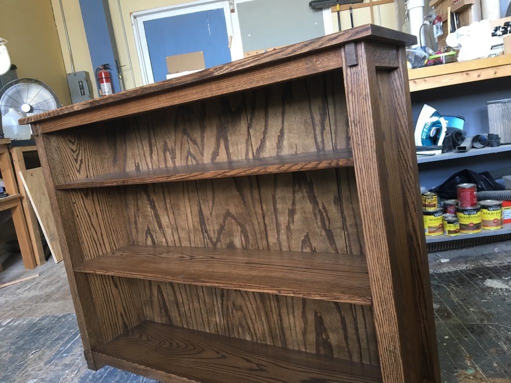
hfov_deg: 61.7
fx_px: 428
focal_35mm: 29
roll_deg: +7.0
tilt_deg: -7.4
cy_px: 192
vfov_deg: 48.2
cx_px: 256
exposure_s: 1/30
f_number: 2.2
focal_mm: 4.15
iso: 100
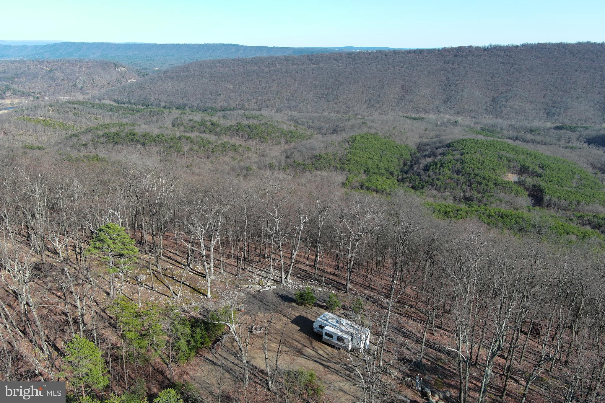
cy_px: 202
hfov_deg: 63.7
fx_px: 487
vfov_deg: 45.0
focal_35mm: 29
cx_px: 302
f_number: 2.8
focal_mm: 10.57
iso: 100
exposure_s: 1/737
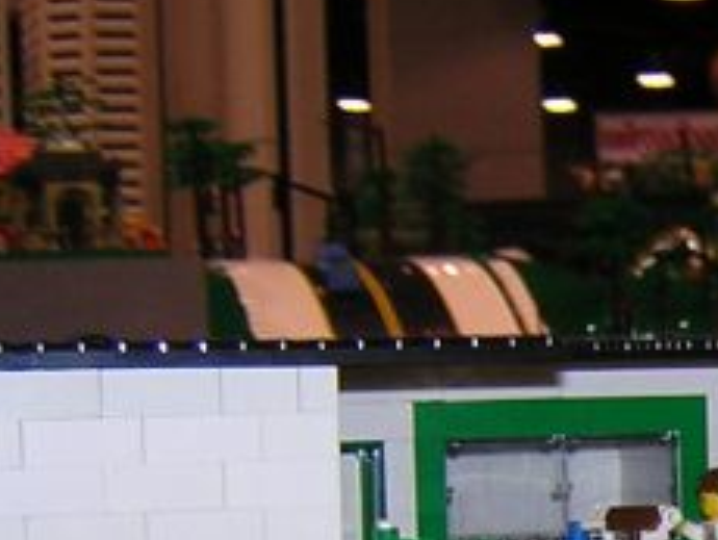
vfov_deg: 11.8
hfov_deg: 15.1
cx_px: 896
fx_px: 2595
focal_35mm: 125
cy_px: 537
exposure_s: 1/60.1
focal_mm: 4.7
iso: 100
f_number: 2.6
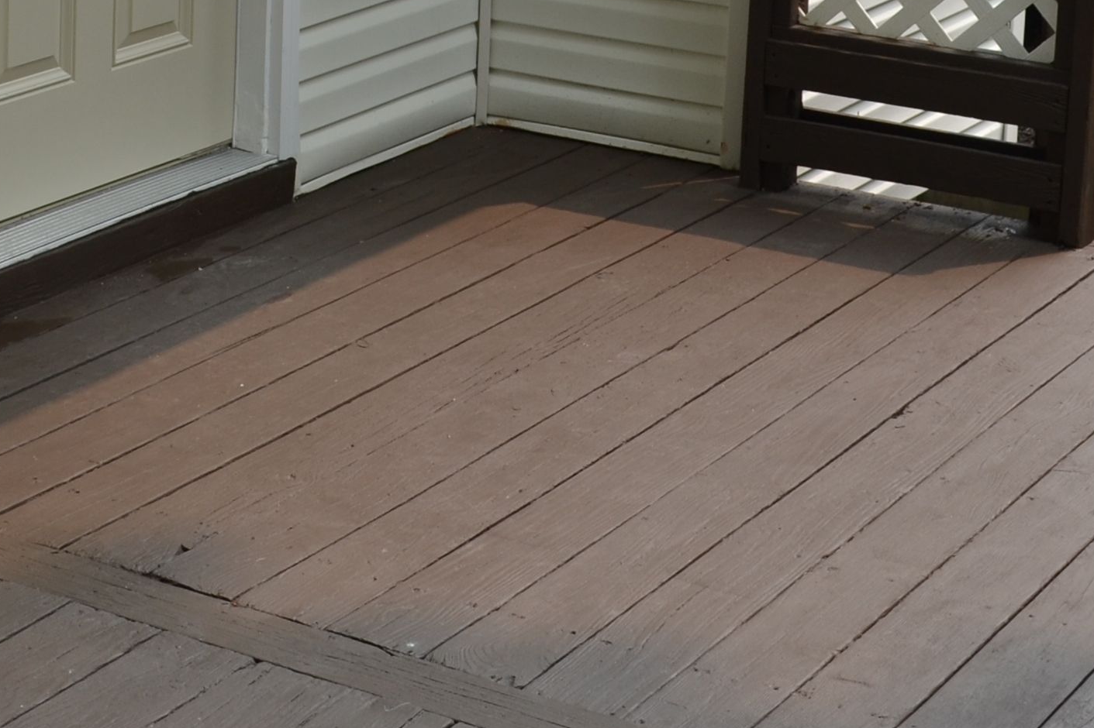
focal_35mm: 98
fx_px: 2977
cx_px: 274
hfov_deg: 20.7
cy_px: -354
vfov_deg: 13.2
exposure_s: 1/200
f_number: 6.3
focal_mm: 20
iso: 100
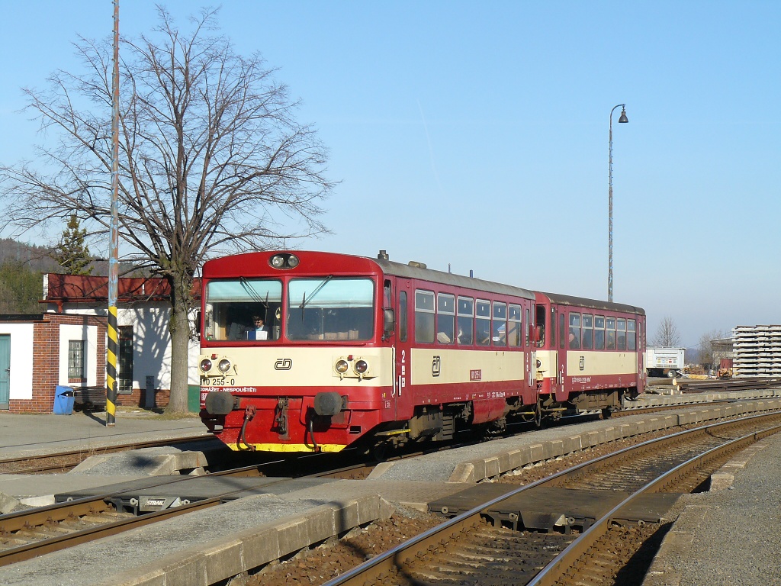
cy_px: 293
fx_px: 1715
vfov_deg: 19.4
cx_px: 390
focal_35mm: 76
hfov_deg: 25.7
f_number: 5
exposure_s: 1/500
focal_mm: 12.6
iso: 100
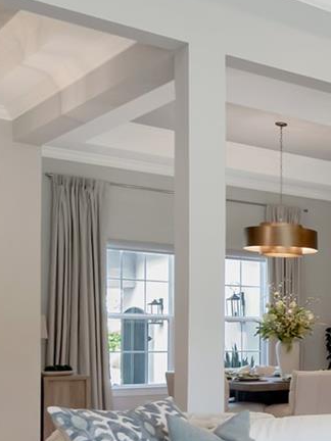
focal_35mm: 59
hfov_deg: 19.1
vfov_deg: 31.5
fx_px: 749
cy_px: 384
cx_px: 593
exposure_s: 1/40
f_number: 7.1
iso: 800
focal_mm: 11
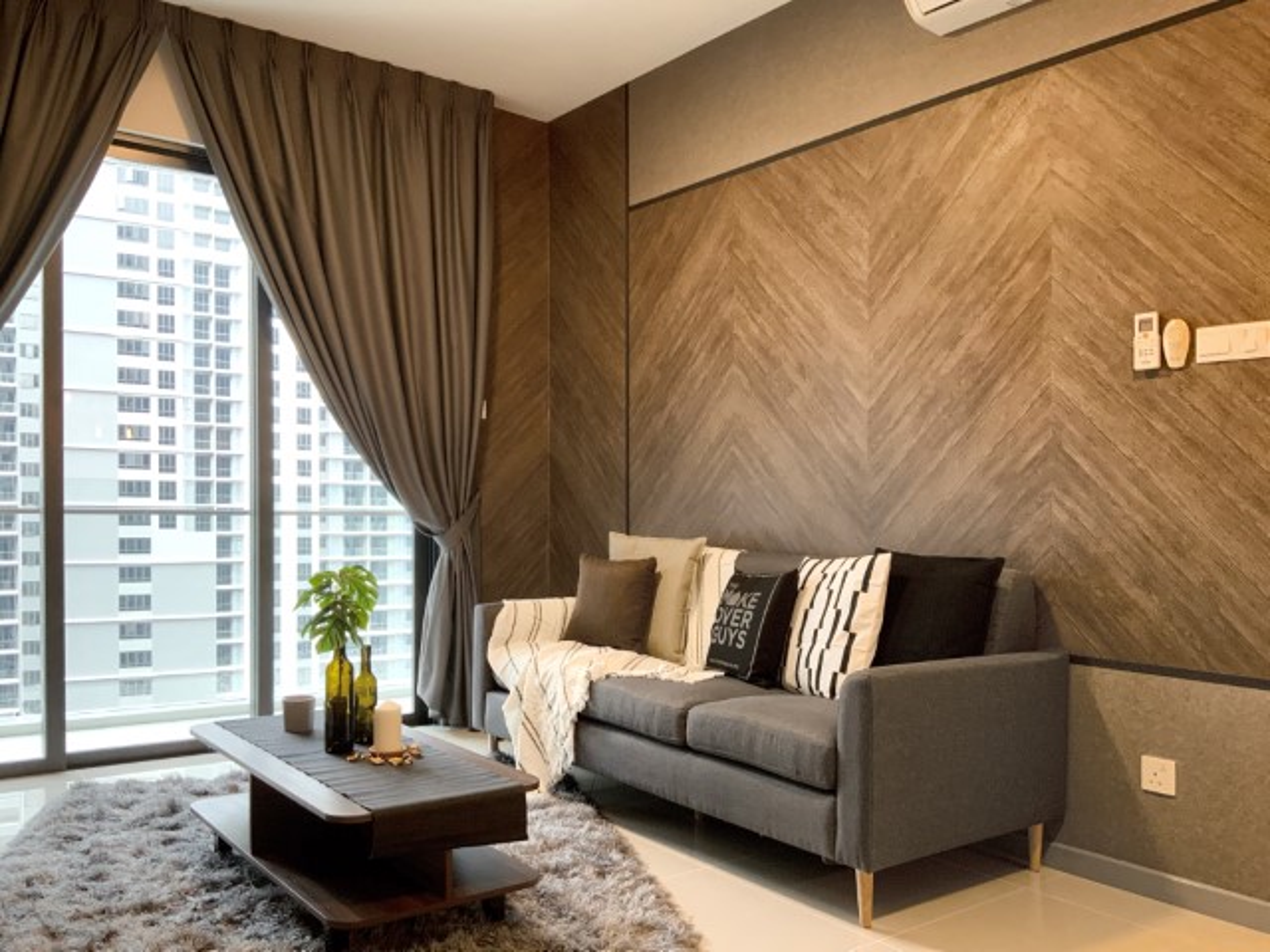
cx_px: 635
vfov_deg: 48.2
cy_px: 476
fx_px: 1064
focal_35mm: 29
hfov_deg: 61.7
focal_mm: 3
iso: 100
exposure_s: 1/50
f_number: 1.8
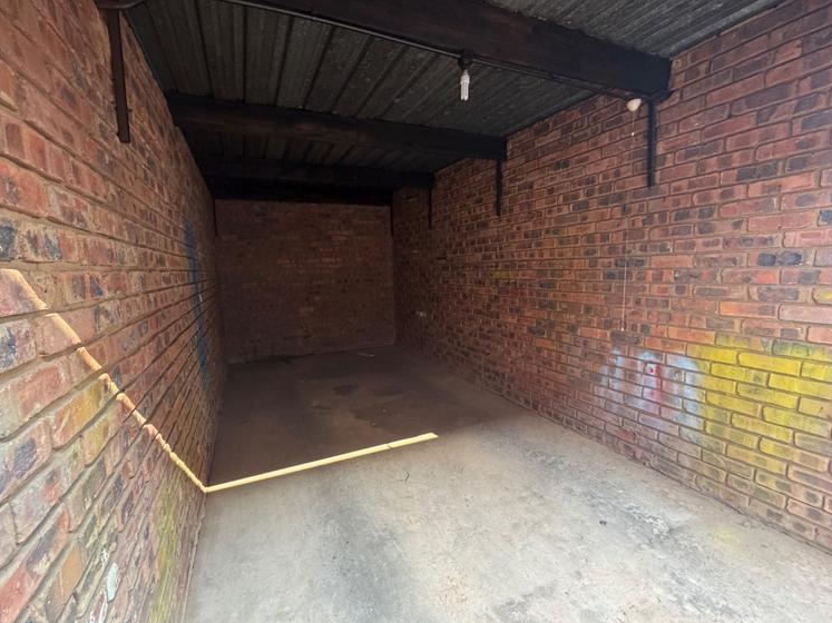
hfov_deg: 98.1
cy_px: 315
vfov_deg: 81.7
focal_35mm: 15
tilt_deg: -6.5
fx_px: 360
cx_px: 393
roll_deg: +3.3
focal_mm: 2.22
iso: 320
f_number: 2.2
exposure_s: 1/88
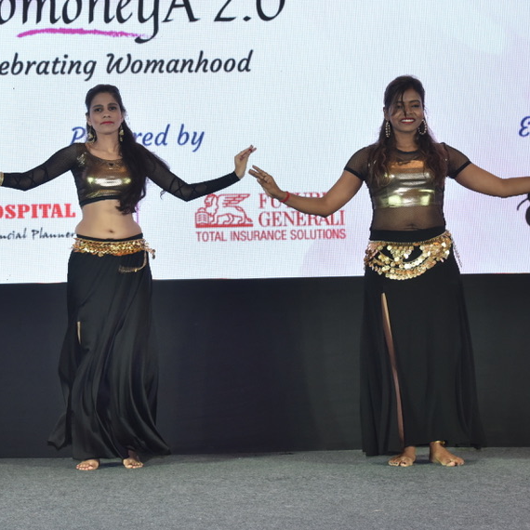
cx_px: 189
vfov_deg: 19.5
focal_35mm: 89
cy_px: 210
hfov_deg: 19.5
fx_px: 1542
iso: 2500
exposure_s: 1/200
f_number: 7.1
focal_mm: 55
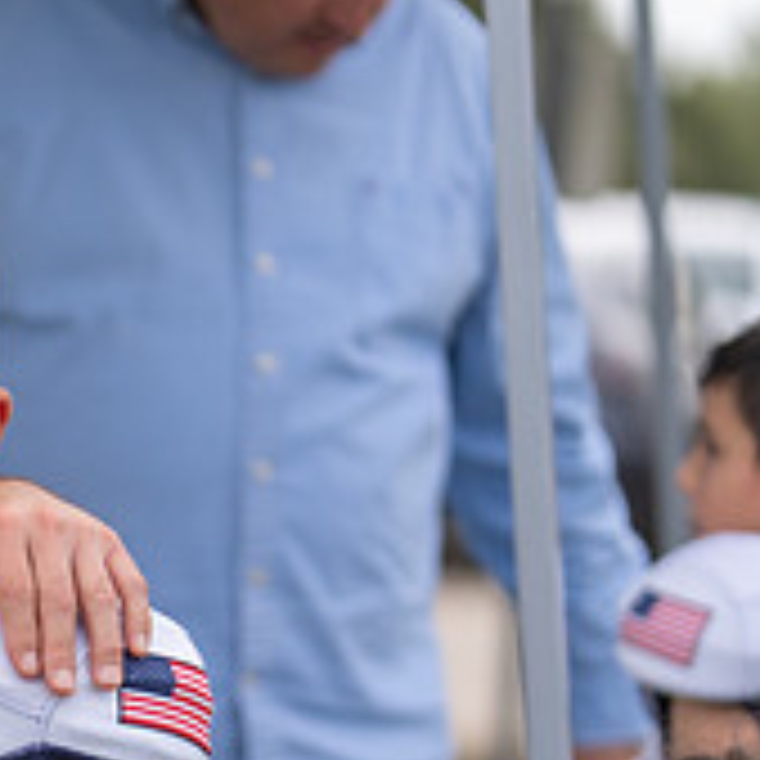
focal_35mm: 303
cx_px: -436
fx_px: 7526
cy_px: 690
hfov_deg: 5.7
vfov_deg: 5.8
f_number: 2.8
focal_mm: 104
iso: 100
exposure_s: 1/640
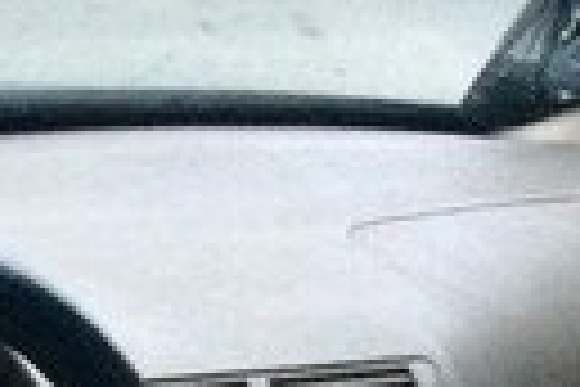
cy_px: 992
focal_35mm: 154
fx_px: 2481
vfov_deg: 8.1
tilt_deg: -38.3
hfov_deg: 11.8
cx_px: -616
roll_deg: -8.1
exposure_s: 1/17
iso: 320
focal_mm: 4.15
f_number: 2.2
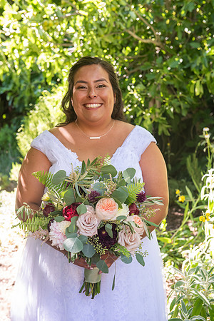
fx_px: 517
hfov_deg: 23.4
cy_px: 160
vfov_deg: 34.5
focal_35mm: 58
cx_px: 107
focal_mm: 58
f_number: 5
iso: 640
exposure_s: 1/125
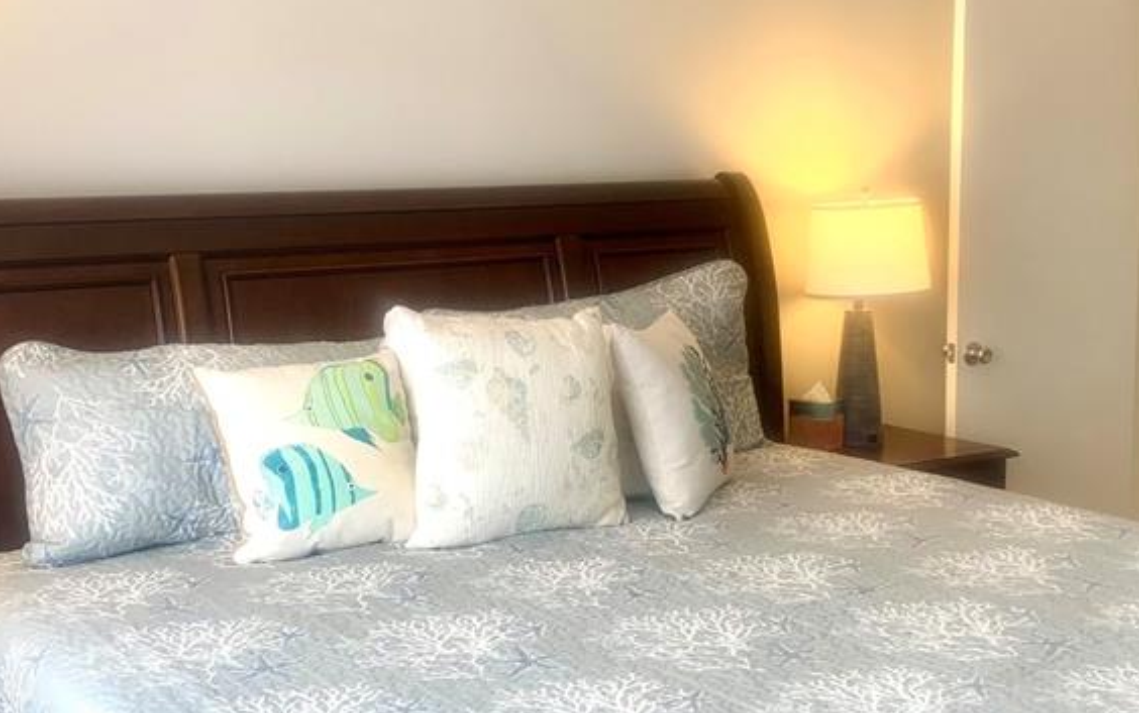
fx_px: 1553
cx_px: 602
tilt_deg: -7.2
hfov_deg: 40.3
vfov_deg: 25.9
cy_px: 345
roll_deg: +1.1
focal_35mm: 50
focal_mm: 4.25
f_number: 1.8
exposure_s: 1/60
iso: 50
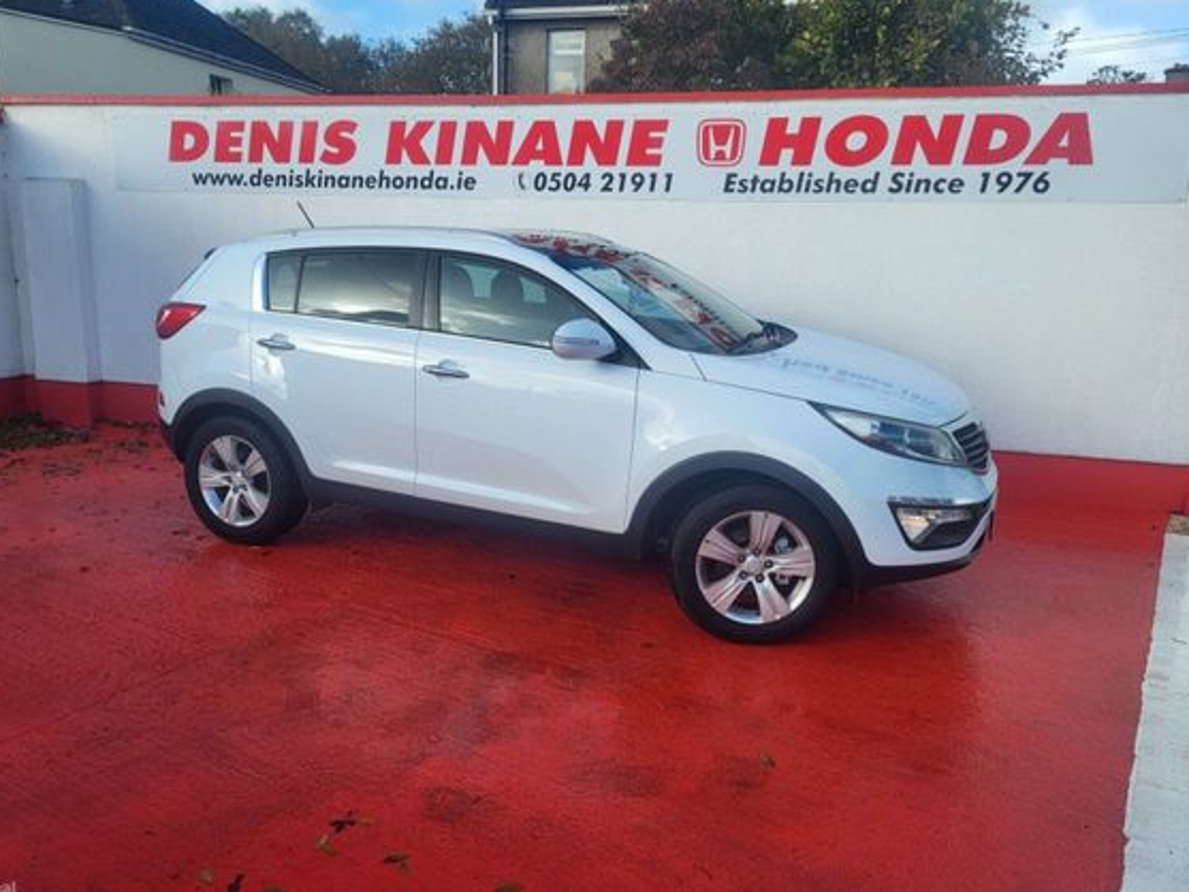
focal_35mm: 28
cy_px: 418
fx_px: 962
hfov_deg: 63.4
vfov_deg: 49.7
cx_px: 581
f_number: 1.8
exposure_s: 1/1173
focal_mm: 5.4
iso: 40
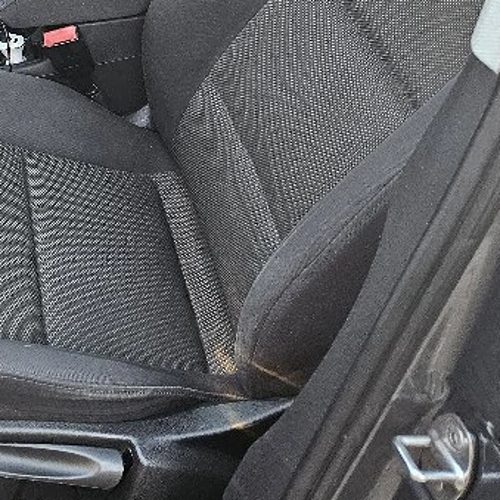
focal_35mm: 60
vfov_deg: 27.0
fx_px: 981
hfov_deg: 24.8
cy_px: 0
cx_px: -150
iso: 250
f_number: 1.8
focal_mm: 5.4
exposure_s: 1/101
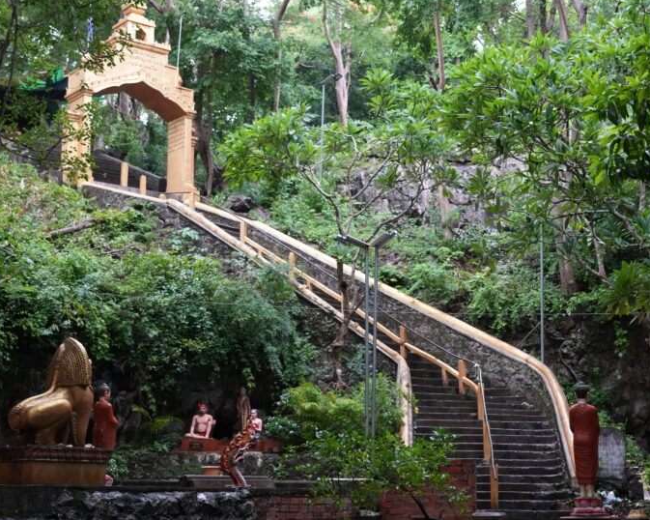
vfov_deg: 25.4
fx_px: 1154
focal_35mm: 60
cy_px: 244
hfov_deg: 31.5
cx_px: 326
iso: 2500
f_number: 4
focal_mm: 42
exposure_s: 1/60
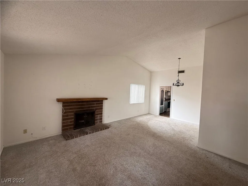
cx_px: 124
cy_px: 93
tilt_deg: -0.5
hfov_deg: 102.1
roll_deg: -2.8
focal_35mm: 14
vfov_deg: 85.7
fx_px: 100
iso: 125
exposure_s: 1/99
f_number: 2.2
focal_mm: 2.22
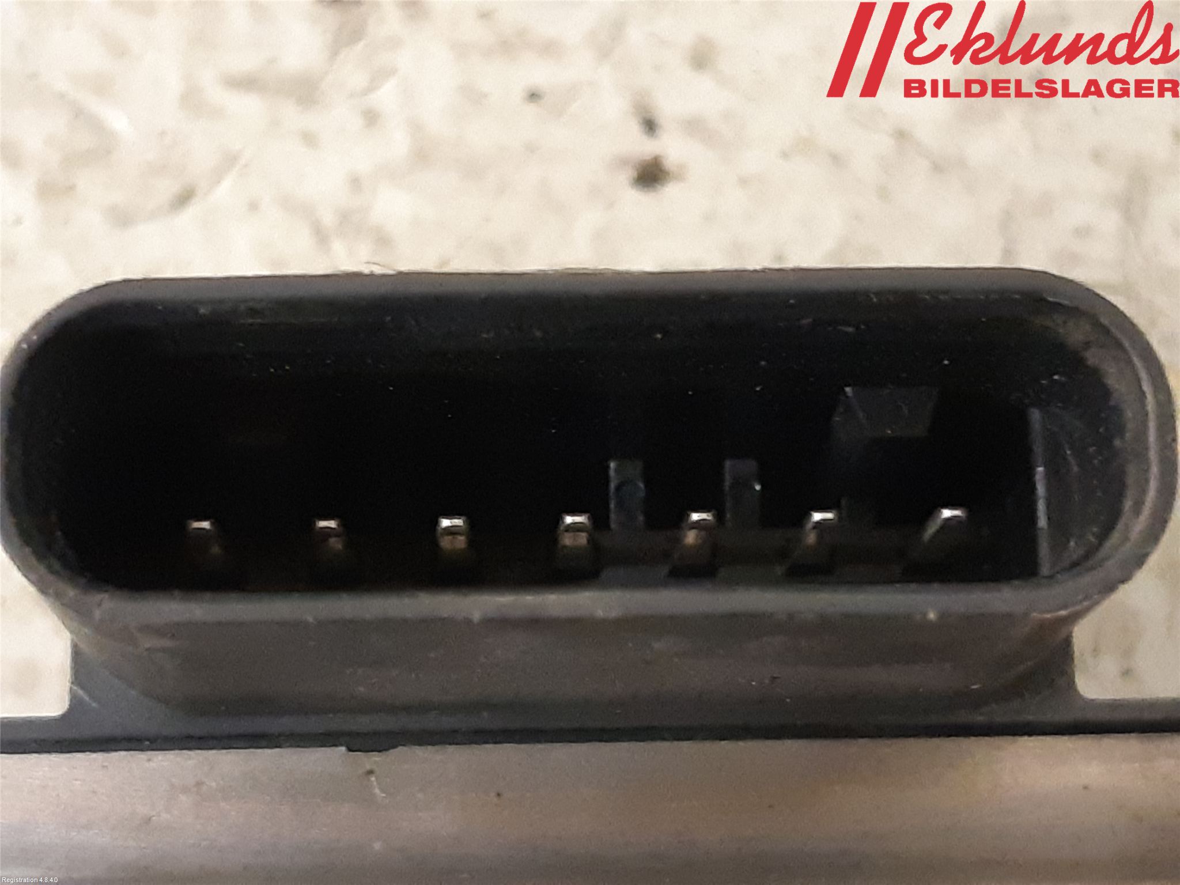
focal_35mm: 26
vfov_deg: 53.1
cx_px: 590
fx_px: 886
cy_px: 442
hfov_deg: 67.3
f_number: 1.7
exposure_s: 1/25
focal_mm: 3.93
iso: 500
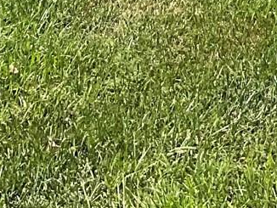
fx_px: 1457
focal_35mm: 182
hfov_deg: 10.8
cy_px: -413
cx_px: 193
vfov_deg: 7.3
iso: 16
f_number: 1.8
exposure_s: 1/1626
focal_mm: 3
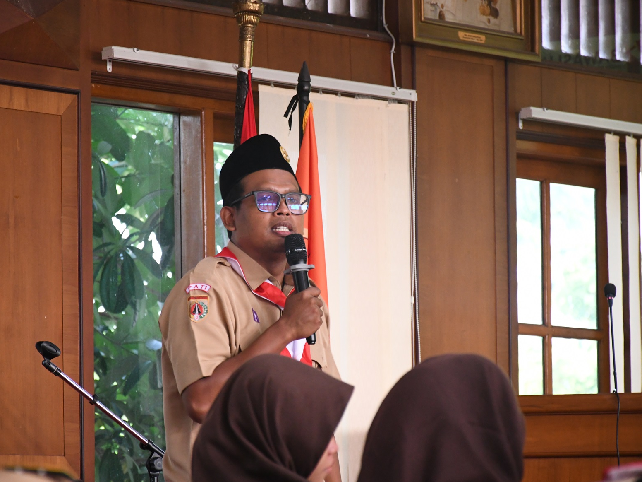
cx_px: 291
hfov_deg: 10.2
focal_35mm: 194
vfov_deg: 7.7
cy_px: 241
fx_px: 3598
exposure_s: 1/80
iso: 3200
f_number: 5.6
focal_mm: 116
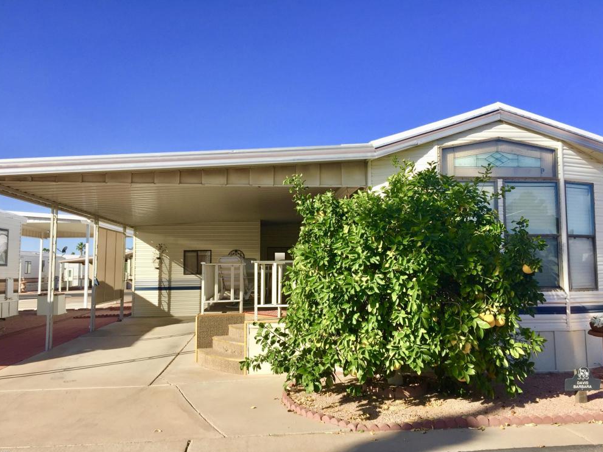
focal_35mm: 30
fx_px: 522
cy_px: 233
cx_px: 306
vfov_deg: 46.8
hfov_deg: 60.0
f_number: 2.2
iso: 32
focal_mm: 4.15
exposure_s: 1/1464
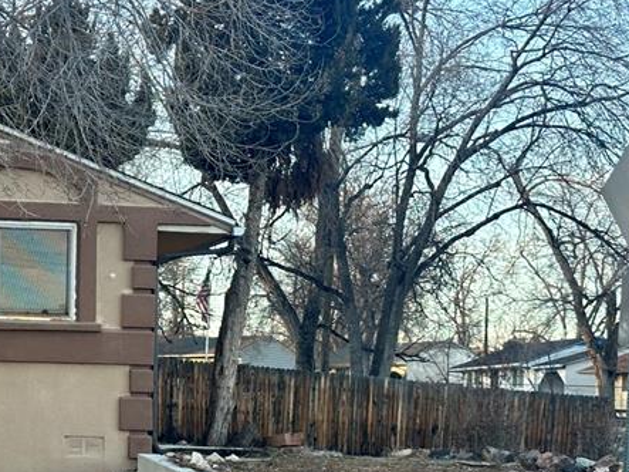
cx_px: -64
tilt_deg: +0.5
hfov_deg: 17.1
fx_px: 2016
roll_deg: -1.8
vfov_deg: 13.2
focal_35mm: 111
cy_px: 399
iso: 64
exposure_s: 1/269
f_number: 1.78
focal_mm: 6.86
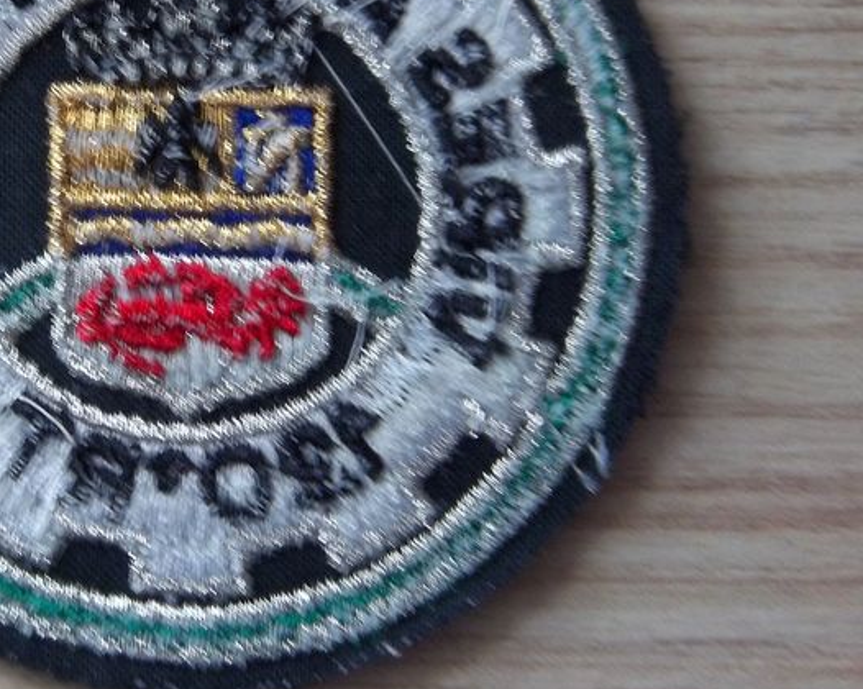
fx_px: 1327
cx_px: 135
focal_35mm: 52
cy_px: 274
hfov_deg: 34.6
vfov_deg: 29.0
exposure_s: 1/8
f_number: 3.5
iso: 172
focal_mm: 5.05
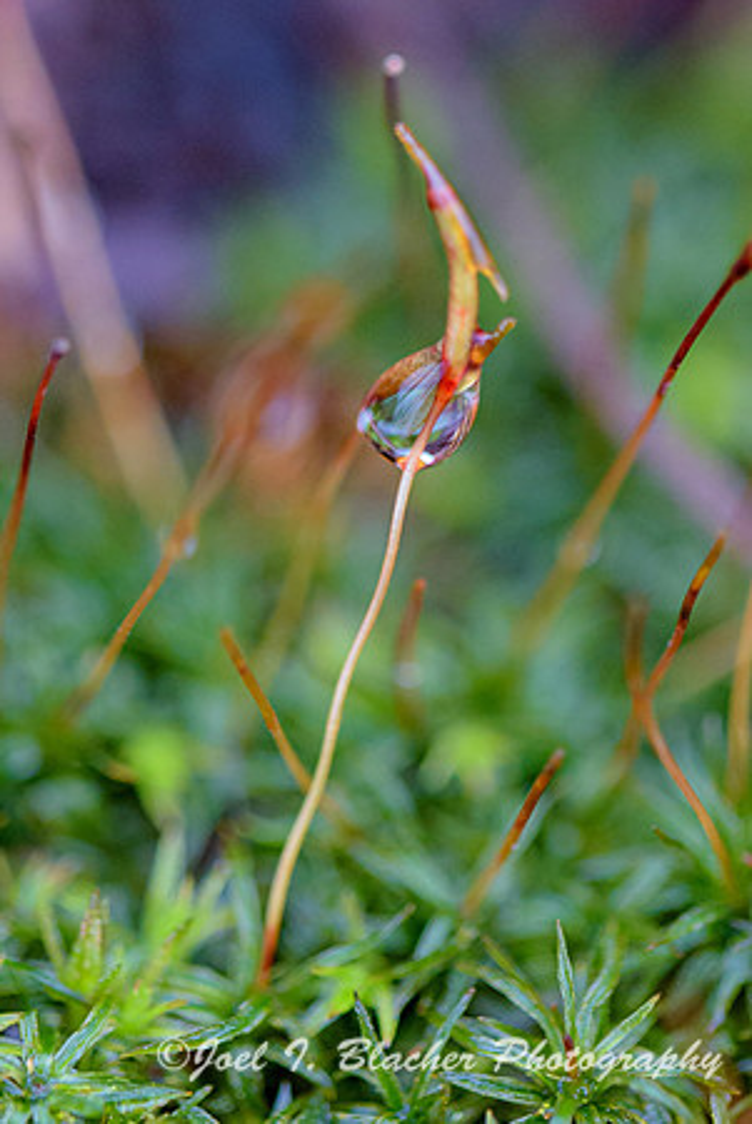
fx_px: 2813
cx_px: 376
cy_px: 562
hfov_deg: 15.2
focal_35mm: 90
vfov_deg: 22.6
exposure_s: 1/200
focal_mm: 90
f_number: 4.8
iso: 2800
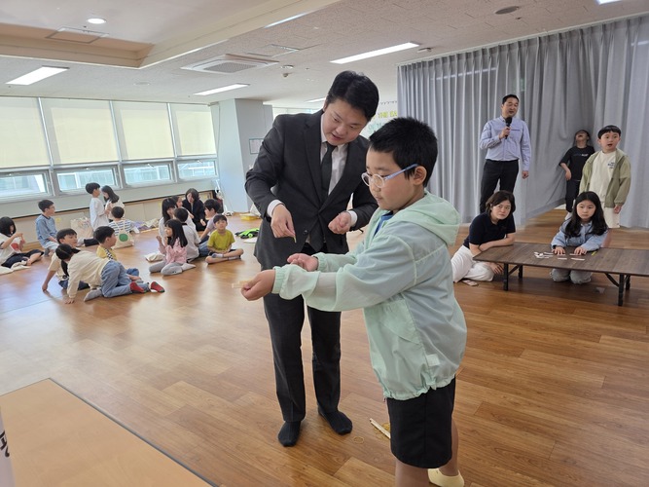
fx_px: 431
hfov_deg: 73.9
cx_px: 324
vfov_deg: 58.9
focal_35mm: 23
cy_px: 244
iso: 80
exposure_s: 1/120
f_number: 1.7
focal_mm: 6.3
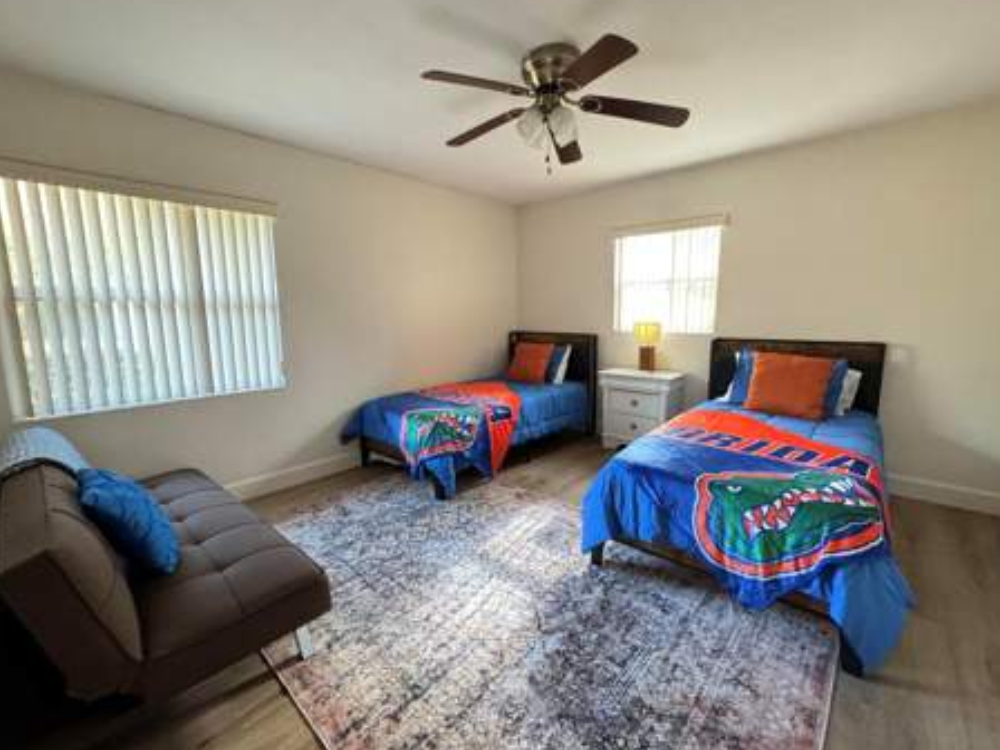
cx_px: 491
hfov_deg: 98.2
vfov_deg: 81.7
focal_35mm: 15
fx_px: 433
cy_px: 371
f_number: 2.2
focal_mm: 2.22
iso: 640
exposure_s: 1/60
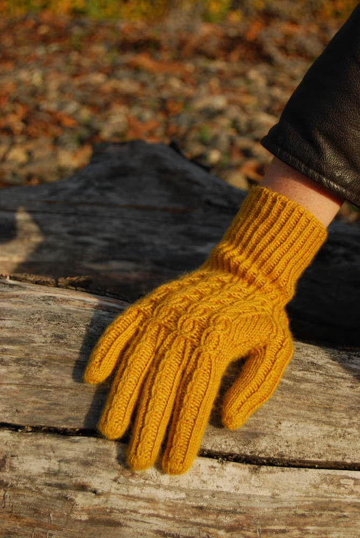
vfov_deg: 24.6
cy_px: 269
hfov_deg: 16.6
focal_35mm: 82
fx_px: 1234
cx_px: 180
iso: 100
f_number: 5.6
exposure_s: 1/320
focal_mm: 55
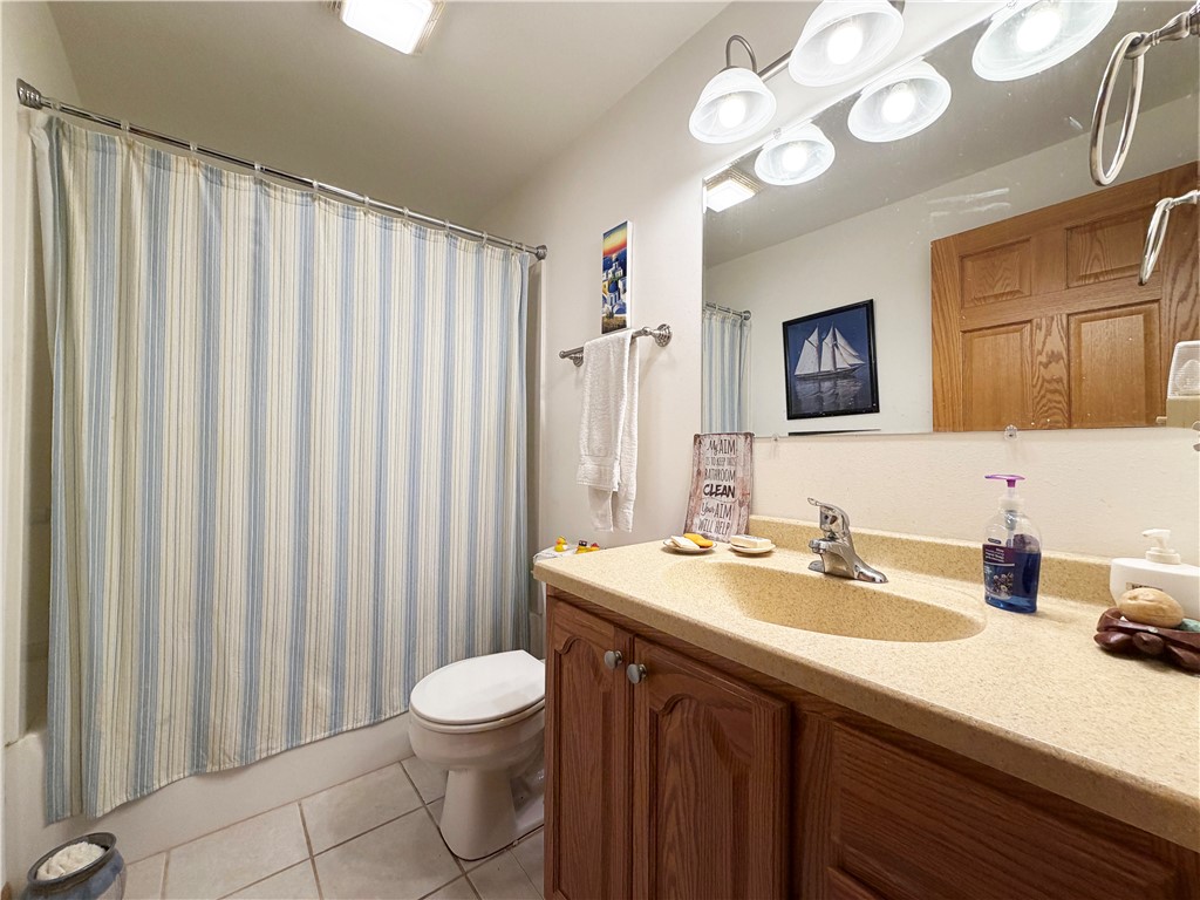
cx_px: 600
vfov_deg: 85.7
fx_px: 485
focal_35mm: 14
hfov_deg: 102.1
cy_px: 450
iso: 160
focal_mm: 2.22
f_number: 2.2
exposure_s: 1/120
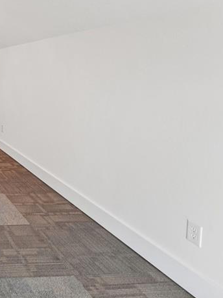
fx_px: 258
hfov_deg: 31.1
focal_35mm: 30
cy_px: 83
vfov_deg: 57.6
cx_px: -92
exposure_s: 1/20
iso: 320
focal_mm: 14
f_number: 8
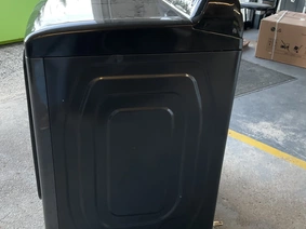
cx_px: 121
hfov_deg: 45.5
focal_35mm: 41
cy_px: 118
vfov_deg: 35.1
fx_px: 362
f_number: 1.8
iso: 125
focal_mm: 3
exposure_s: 1/60
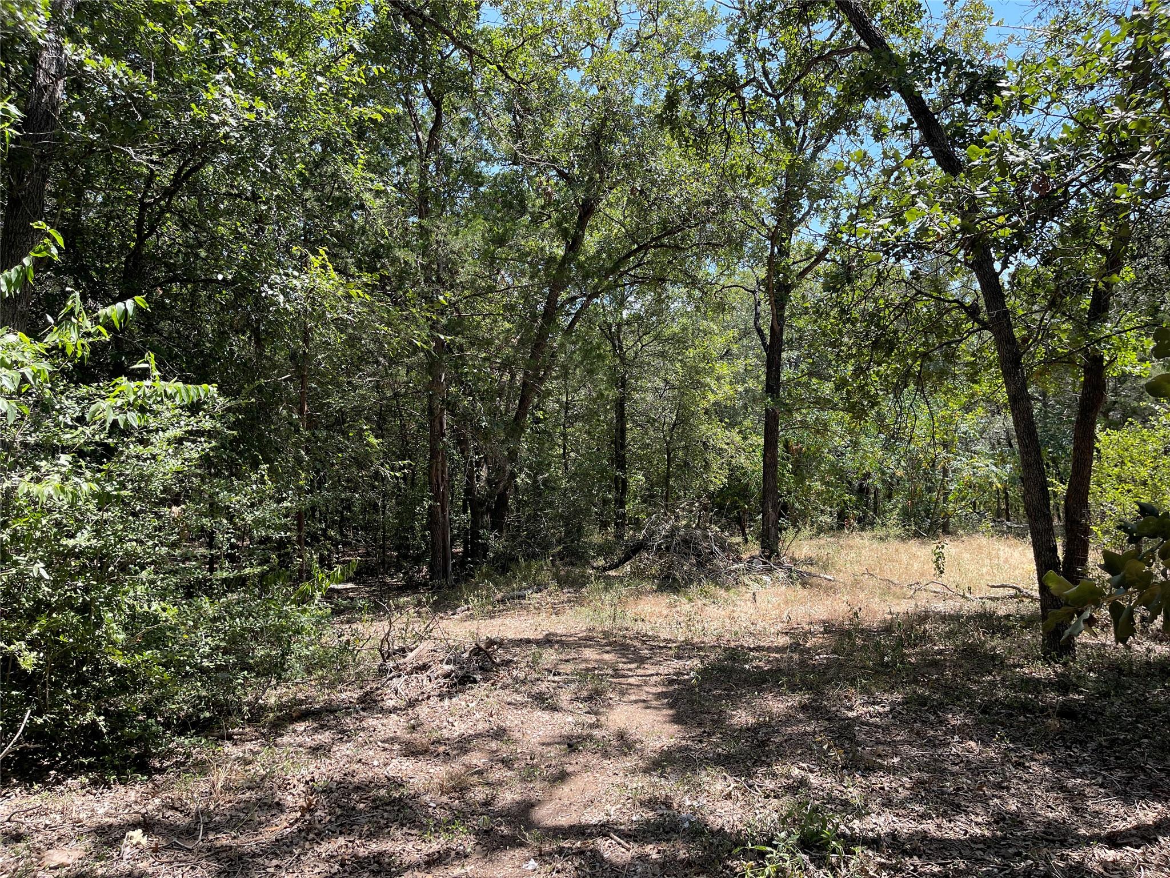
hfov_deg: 67.3
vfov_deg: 53.1
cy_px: 439
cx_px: 585
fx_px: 879
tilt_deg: +1.6
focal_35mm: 26
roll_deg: -0.3
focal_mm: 5.1
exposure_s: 1/1003
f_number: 1.6
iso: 50
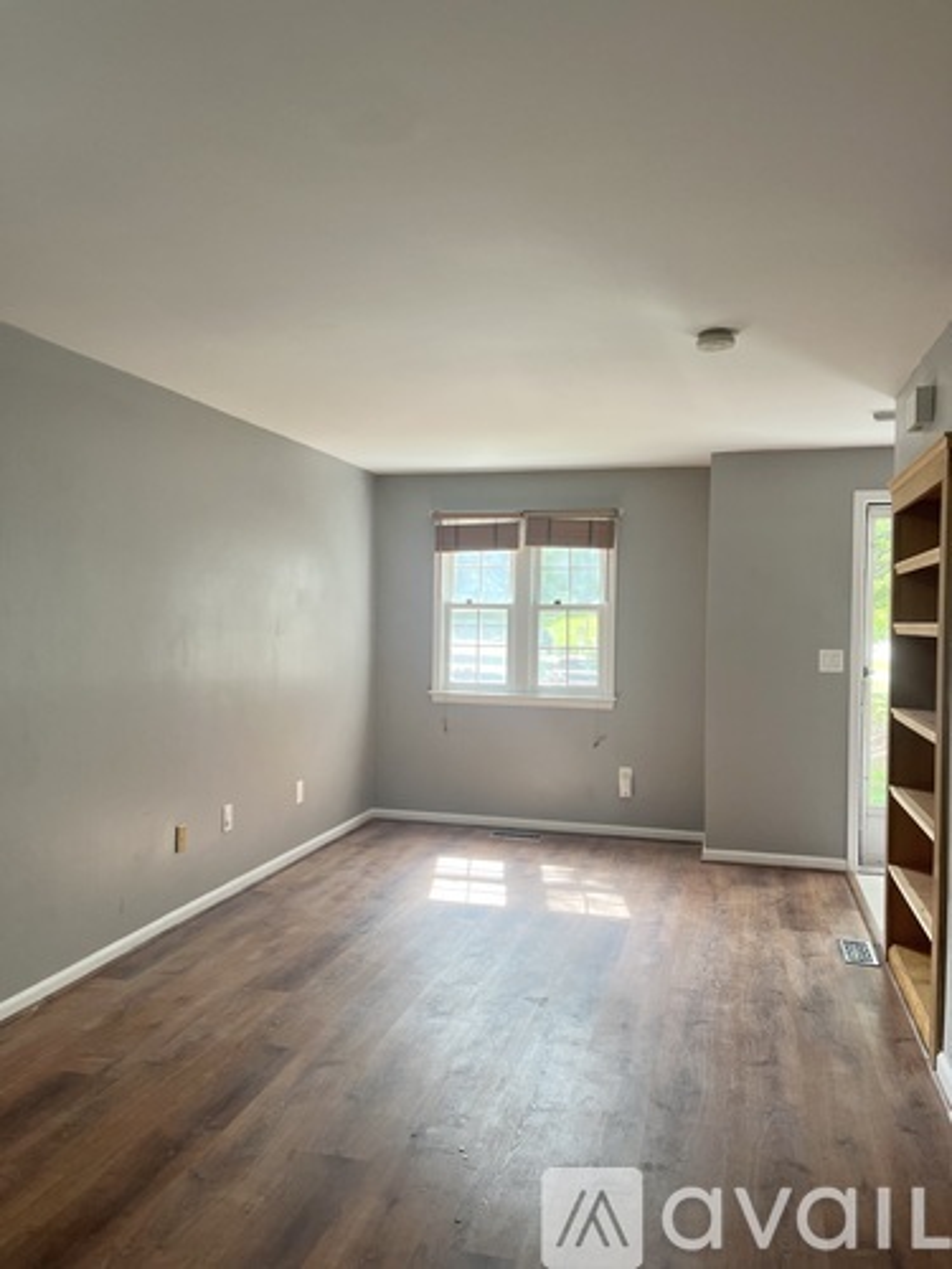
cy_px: 634
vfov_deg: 67.3
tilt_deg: -1.6
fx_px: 953
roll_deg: -0.1
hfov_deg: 53.1
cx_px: 476
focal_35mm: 26
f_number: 1.6
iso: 125
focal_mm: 5.1
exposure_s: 1/120
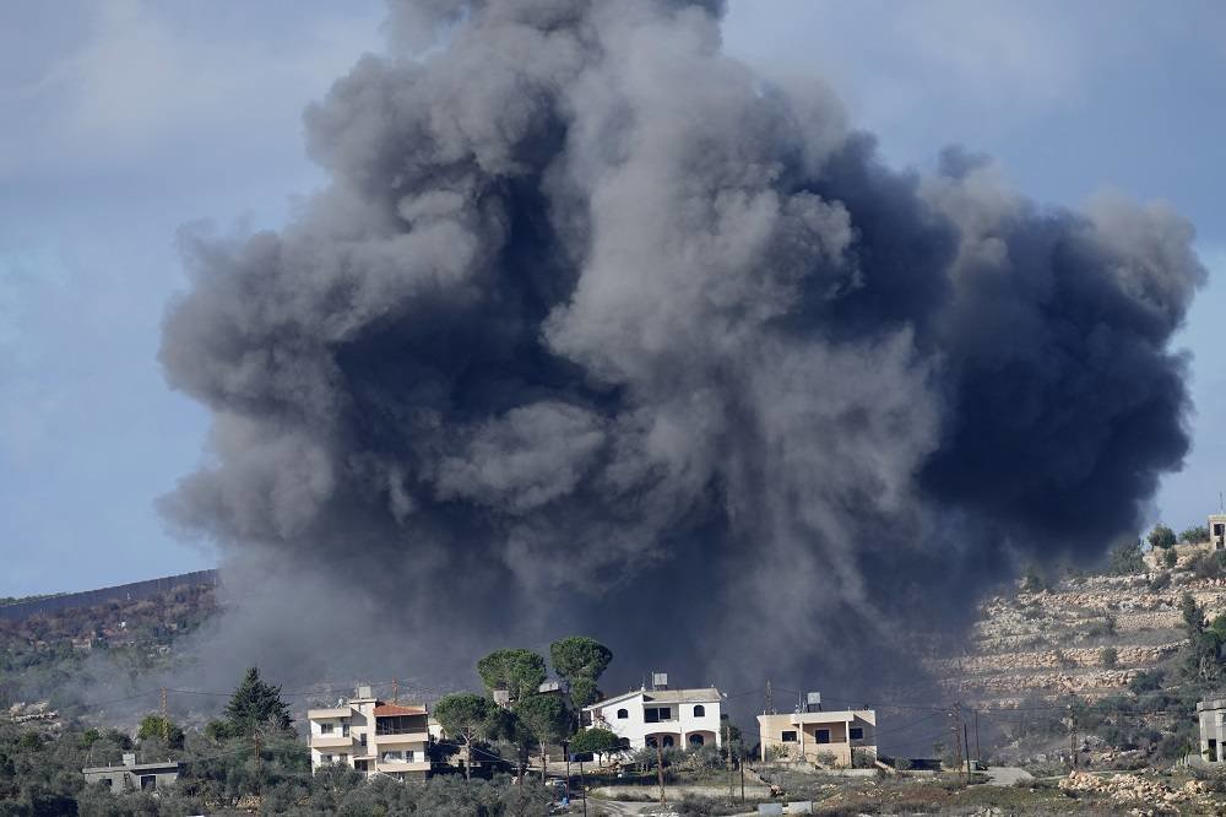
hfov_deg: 3.4
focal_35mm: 600
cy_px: 408
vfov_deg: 2.3
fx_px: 20425
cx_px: 613
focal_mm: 600
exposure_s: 1/1600
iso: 320
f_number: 5.6
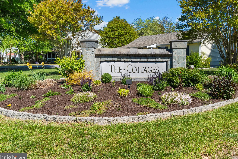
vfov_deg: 45.8
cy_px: 74
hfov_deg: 64.6
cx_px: 131
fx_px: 188
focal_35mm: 28
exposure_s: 1/640
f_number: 7.1
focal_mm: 16.9
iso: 200
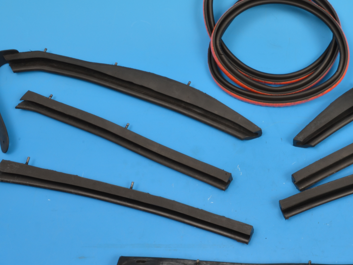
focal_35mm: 58
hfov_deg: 32.5
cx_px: 271
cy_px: 158
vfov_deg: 25.2
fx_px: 592
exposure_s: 1/80
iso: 200
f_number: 25
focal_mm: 22
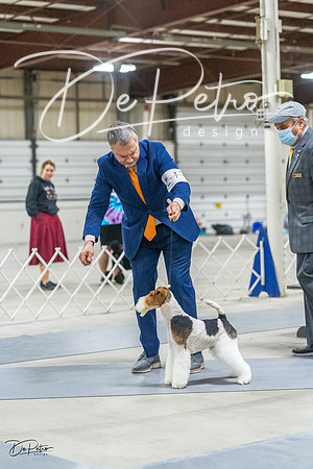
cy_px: 234
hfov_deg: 15.7
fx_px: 1135
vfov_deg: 23.4
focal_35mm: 87
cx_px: 156
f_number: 3.2
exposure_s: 1/400
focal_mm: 87
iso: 6400
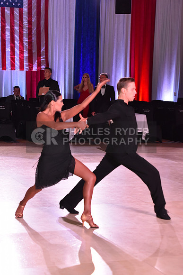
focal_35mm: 95
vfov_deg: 21.5
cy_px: 138
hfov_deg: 14.4
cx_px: 92
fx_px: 724
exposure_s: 1/320
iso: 2500
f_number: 5.6
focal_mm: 95
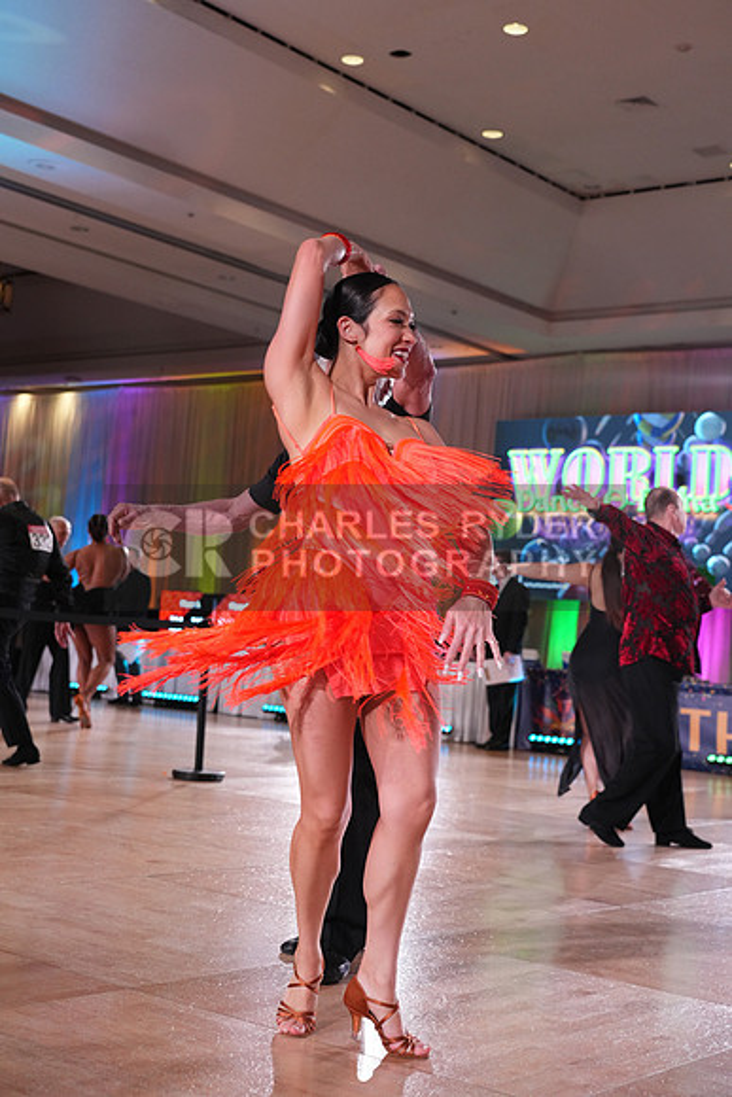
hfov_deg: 28.1
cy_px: 548
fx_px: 1463
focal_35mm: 48
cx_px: 366
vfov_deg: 41.1
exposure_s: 1/500
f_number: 4
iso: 2500
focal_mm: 48
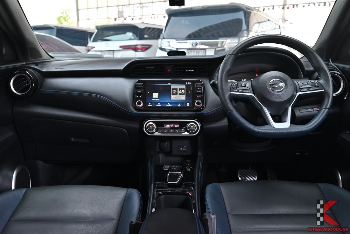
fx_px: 306
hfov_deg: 59.5
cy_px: 117
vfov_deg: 41.7
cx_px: 175
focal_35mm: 32
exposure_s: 1/30
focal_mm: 31.5
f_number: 5.6
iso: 560
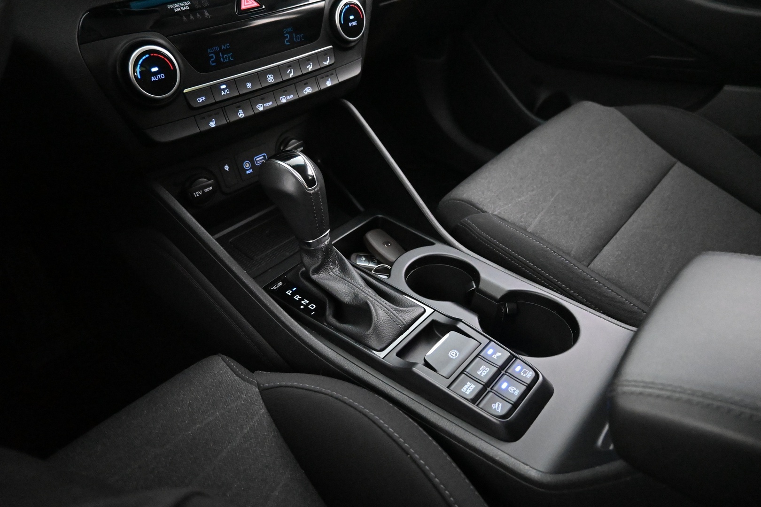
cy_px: 254
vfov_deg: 53.1
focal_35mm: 24
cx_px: 380
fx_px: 507
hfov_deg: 73.7
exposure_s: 1/25
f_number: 3.5
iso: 11400
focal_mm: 16
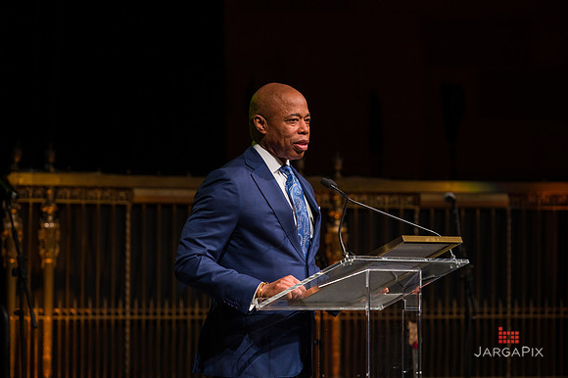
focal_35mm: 145
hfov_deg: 14.2
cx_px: 284
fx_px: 2286
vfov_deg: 9.5
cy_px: 189
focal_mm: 145
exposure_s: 1/250
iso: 2000
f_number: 4
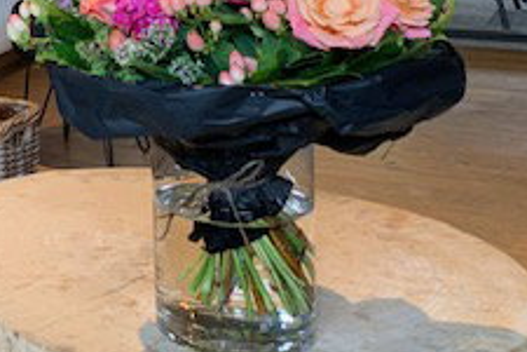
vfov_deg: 17.0
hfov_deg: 23.2
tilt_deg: -6.7
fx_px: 1127
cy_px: -61
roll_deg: +2.3
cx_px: -164
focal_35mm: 77
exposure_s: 1/50
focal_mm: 4.25
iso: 125
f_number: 1.8
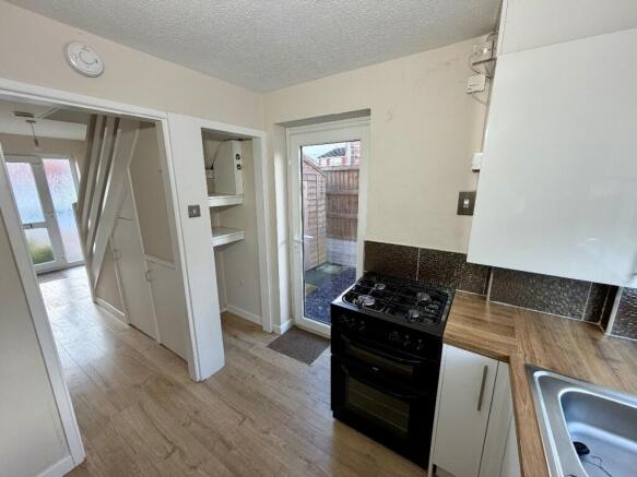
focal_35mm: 14
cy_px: 238
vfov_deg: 85.7
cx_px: 318
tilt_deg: -13.6
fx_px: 258
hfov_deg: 102.1
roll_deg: -0.1
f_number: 2.2
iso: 80
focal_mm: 2.22
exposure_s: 1/96
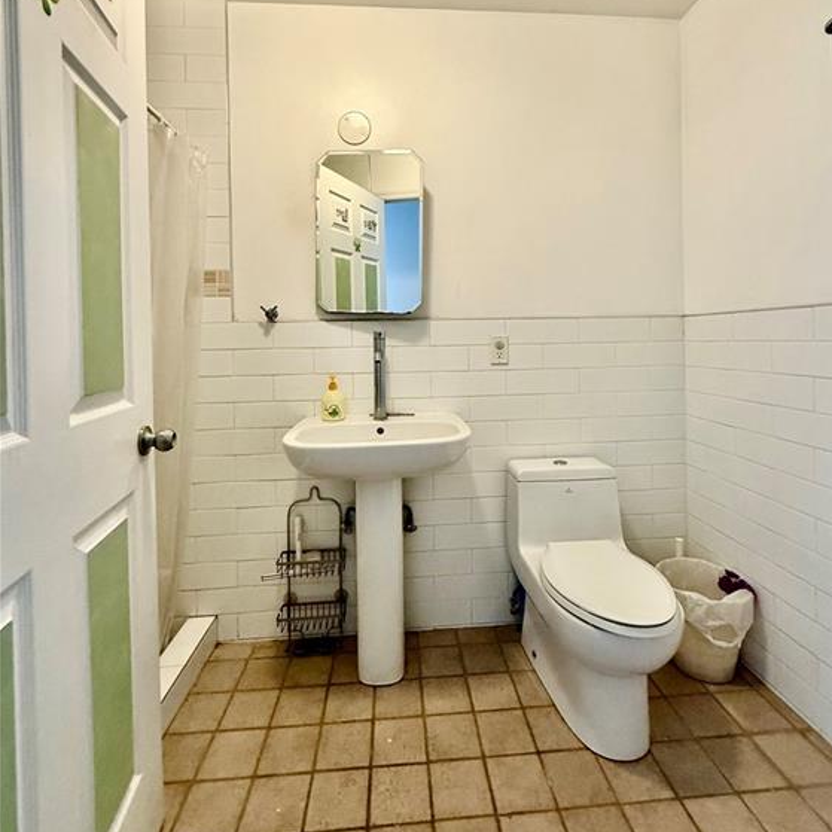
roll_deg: +0.1
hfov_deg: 83.9
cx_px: 427
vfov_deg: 83.3
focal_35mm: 17
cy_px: 347
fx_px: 462
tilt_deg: +0.4
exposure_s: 1/60
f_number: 2.2
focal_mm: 2.22
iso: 250
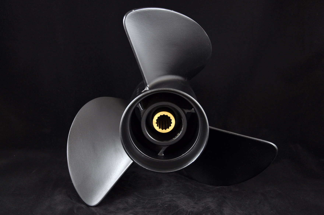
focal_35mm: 60
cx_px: 162
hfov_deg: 33.4
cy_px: 108
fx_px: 539
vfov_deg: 22.6
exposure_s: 1/6
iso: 200
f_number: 4.5
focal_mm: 40
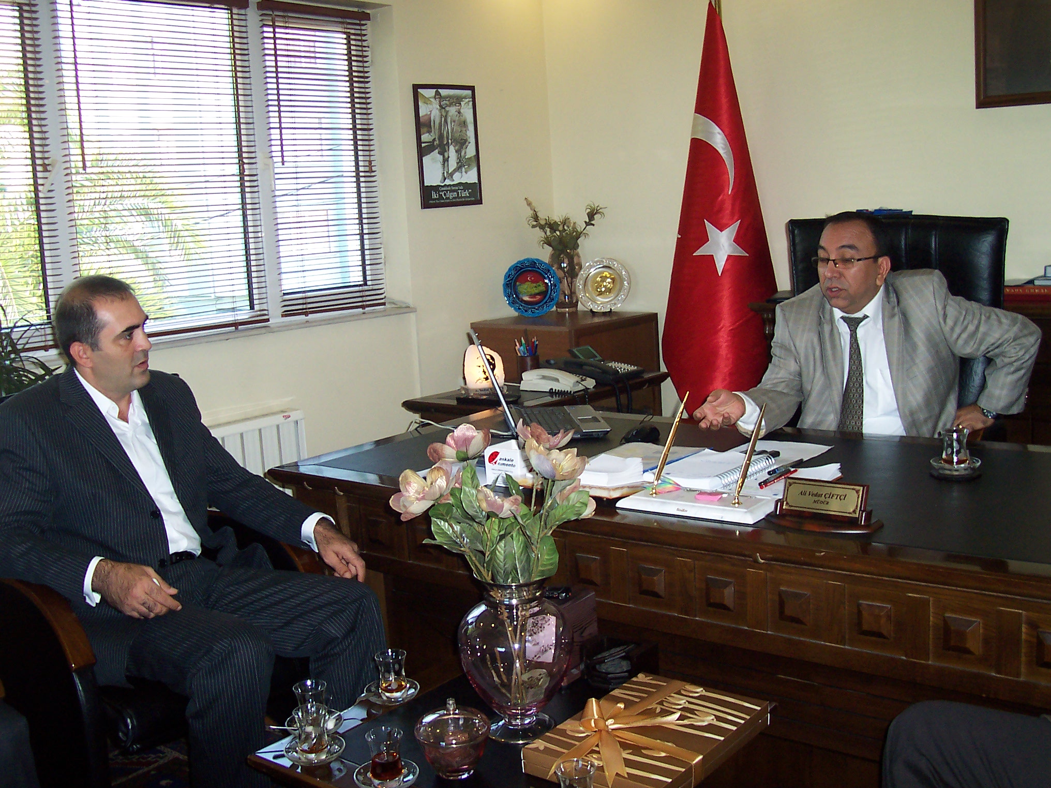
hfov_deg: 50.1
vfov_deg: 38.7
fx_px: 1123
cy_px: 394
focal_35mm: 37
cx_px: 526
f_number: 2.8
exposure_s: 1/60
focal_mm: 5.6
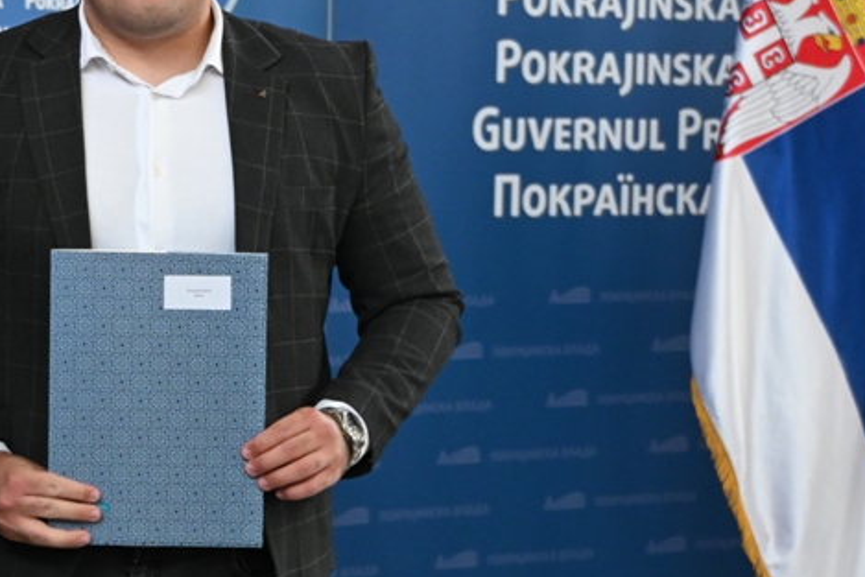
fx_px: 2910
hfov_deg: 16.5
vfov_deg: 11.3
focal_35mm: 121
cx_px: -30
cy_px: 359
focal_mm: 37
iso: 2200
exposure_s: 1/125
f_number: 4.2
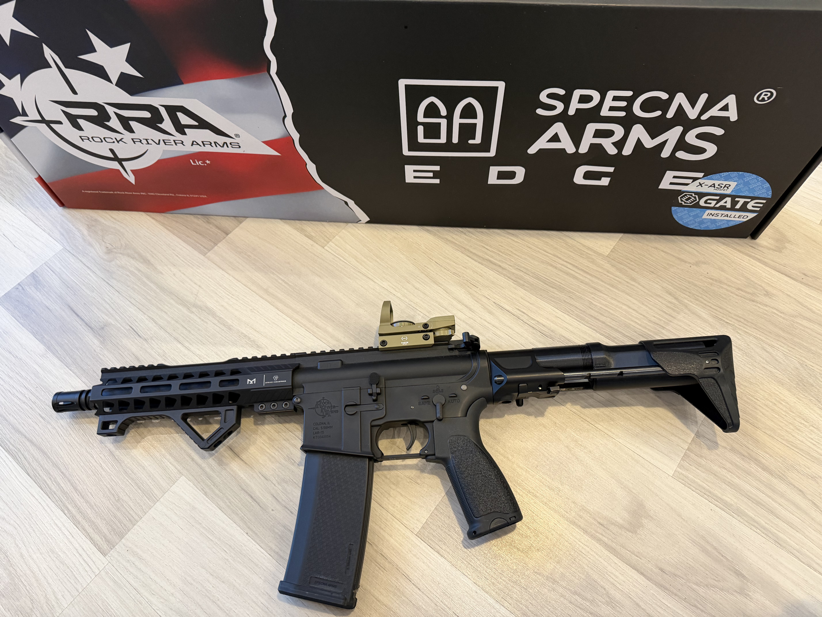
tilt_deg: -59.3
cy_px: 308
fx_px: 570
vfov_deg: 56.8
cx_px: 411
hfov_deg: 71.6
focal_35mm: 24
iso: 320
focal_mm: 6.76
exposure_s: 1/50
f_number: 1.78
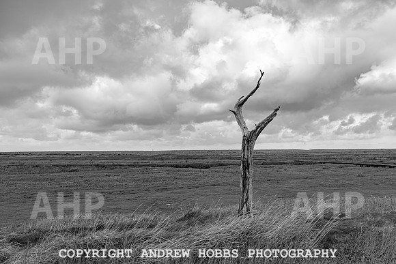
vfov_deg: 38.4
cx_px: 213
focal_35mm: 34
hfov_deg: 55.1
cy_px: 142
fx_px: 379
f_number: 5.6
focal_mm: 32
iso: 64
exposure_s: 1/320
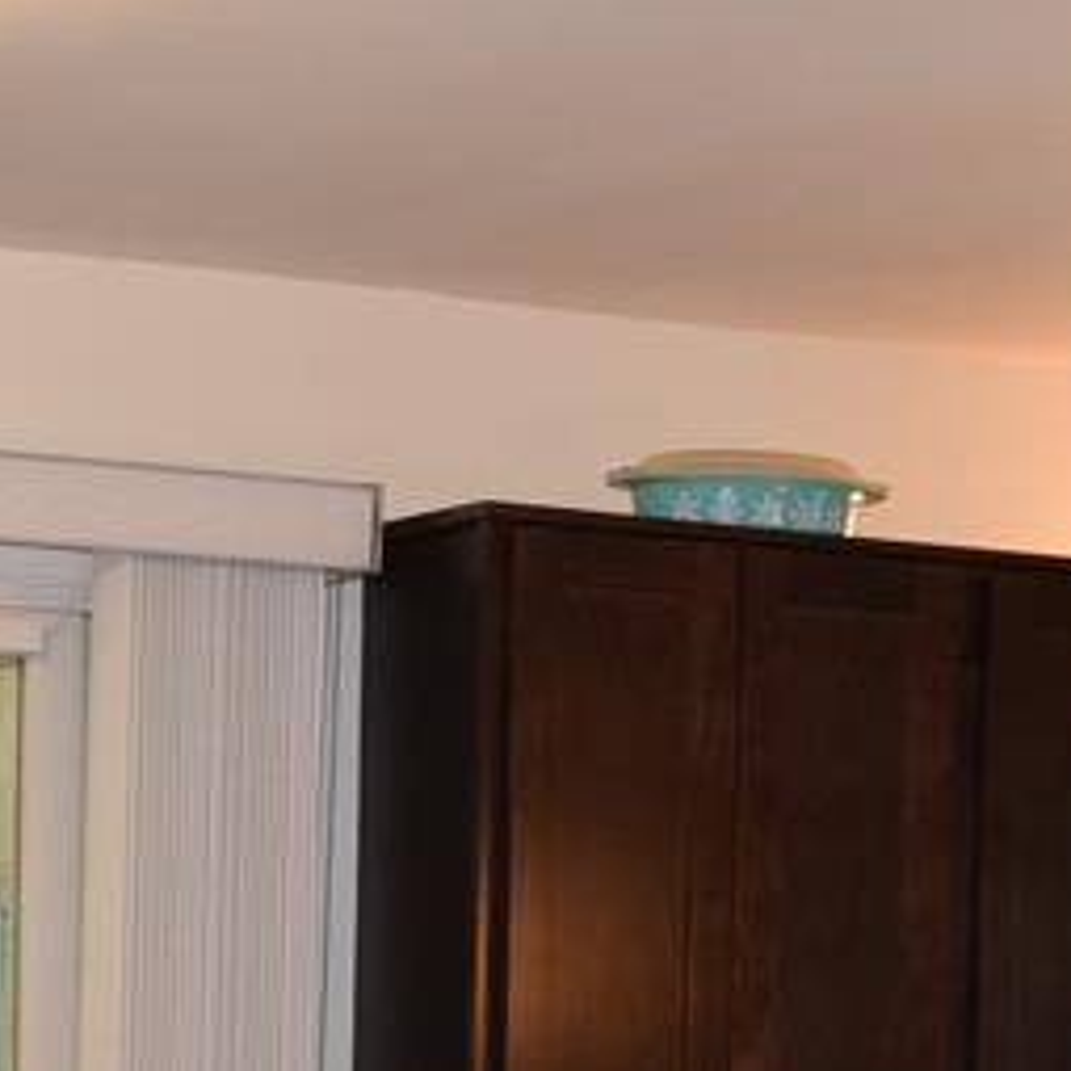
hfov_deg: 14.8
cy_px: 1348
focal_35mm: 118
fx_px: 4120
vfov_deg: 14.3
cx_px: 328
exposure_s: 1/125
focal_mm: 23
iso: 800
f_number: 5.6
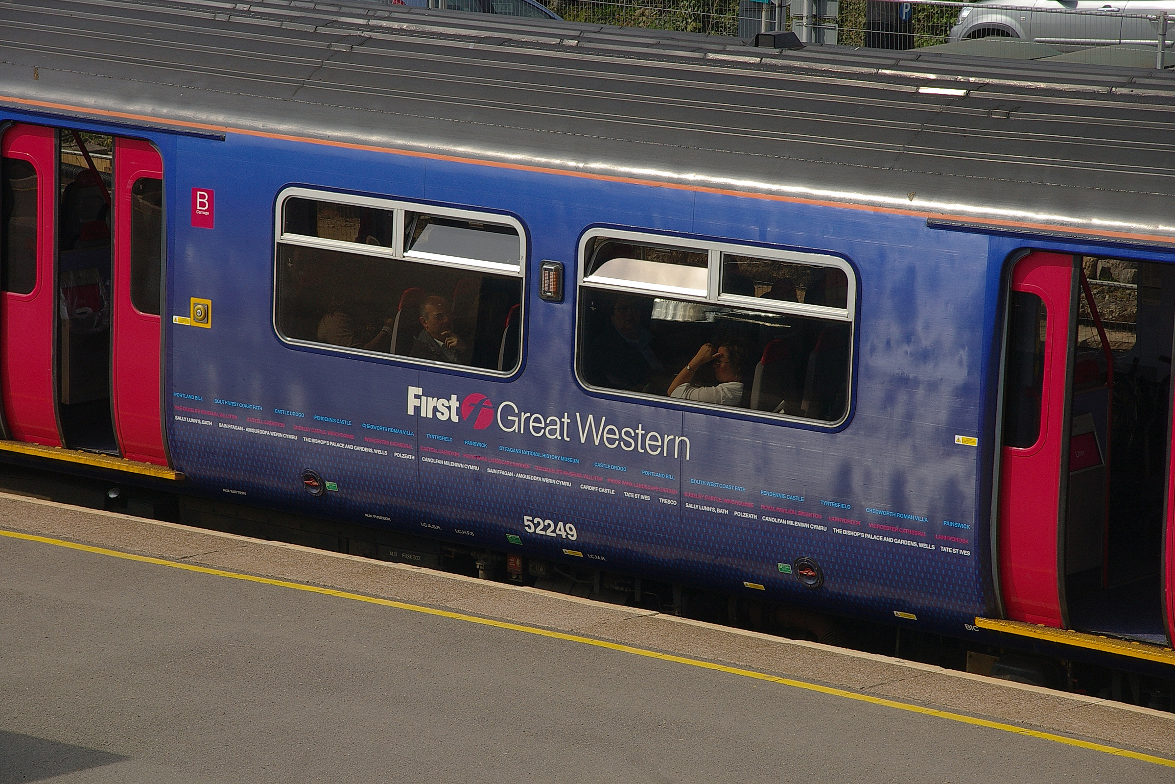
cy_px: 392
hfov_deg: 15.5
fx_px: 4308
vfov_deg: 10.4
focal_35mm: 132
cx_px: 588
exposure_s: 1/350
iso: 200
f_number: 9.5
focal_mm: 88
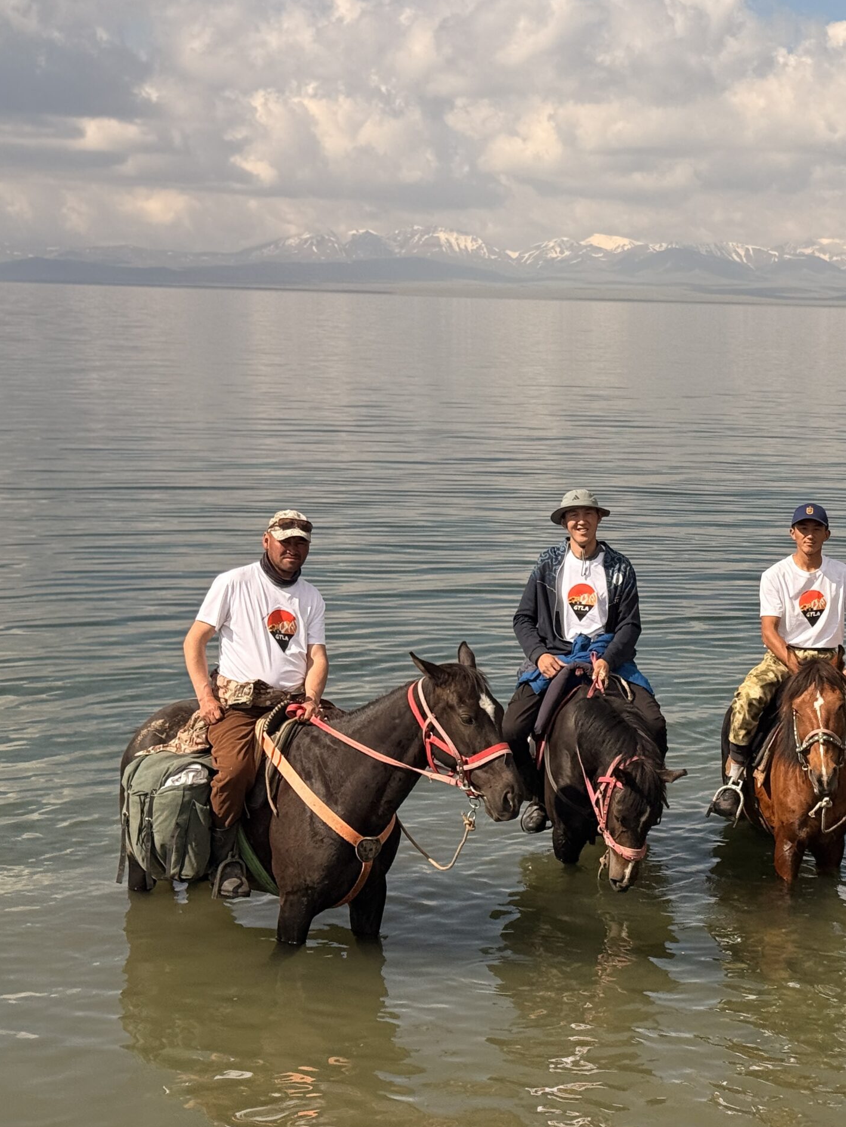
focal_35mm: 65
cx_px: 742
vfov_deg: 29.8
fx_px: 2118
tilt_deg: -6.6
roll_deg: -2.1
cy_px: 560
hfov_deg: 22.1
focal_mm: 6.76
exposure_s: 1/6024
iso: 80
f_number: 1.78
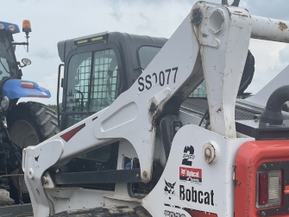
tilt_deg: -3.0
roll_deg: -0.1
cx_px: 194
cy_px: 172
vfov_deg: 23.4
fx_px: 518
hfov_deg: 30.9
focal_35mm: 62
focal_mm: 4.2
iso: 32
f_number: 1.6
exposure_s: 1/3300
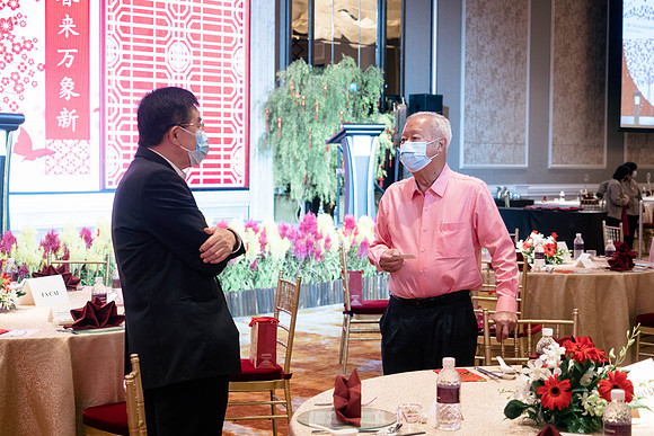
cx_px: 327
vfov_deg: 19.8
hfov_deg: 29.4
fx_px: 1247
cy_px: 218
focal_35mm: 69
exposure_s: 1/80
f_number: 2.8
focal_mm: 32
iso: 1000
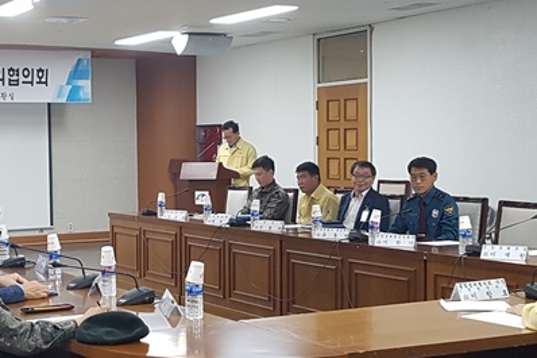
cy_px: 166
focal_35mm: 68
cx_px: 116
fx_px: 1014
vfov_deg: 20.0
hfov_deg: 29.1
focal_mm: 4.2
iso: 160
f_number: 1.7
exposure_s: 1/60
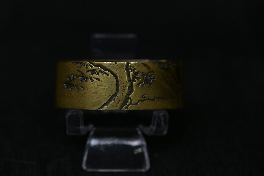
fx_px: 770
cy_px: 88
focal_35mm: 105
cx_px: 132
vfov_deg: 13.0
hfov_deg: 19.5
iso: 2200
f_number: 10
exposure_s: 1/125
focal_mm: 105
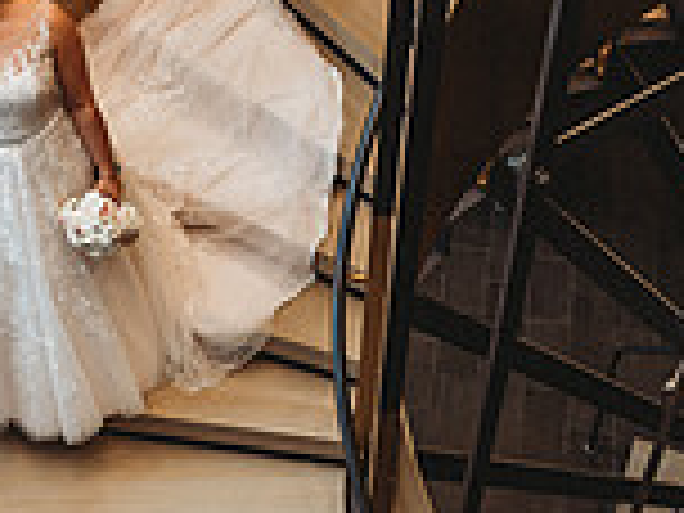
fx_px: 1462
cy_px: 306
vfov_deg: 19.9
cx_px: 338
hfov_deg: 26.3
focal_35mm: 74
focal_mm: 26
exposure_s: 1/200
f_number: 3.5
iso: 640
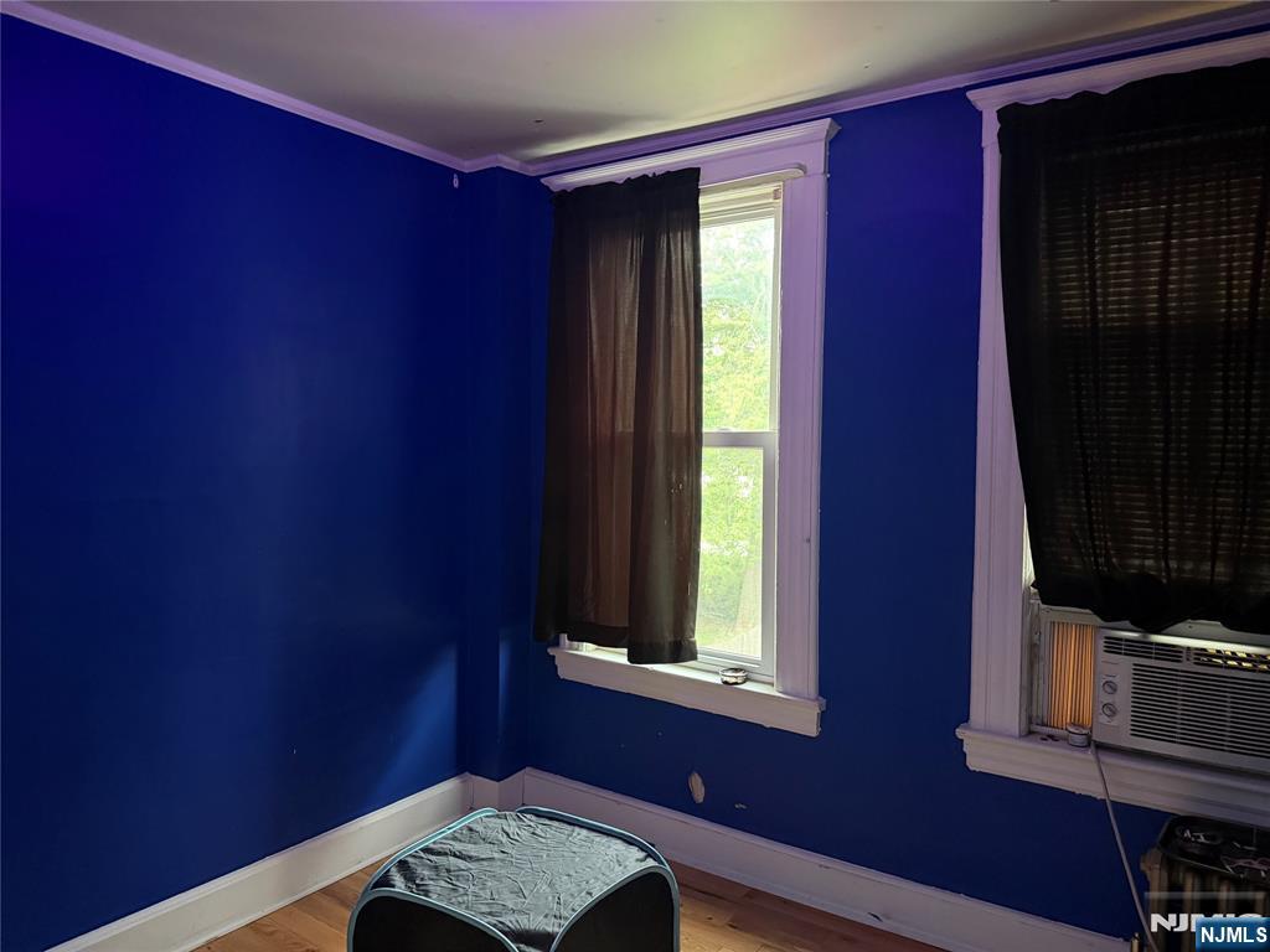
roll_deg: +0.1
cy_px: 476
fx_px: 881
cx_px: 635
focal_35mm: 24
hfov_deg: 71.6
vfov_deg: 56.8
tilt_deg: -2.4
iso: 800
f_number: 1.78
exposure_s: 1/30
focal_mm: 6.76
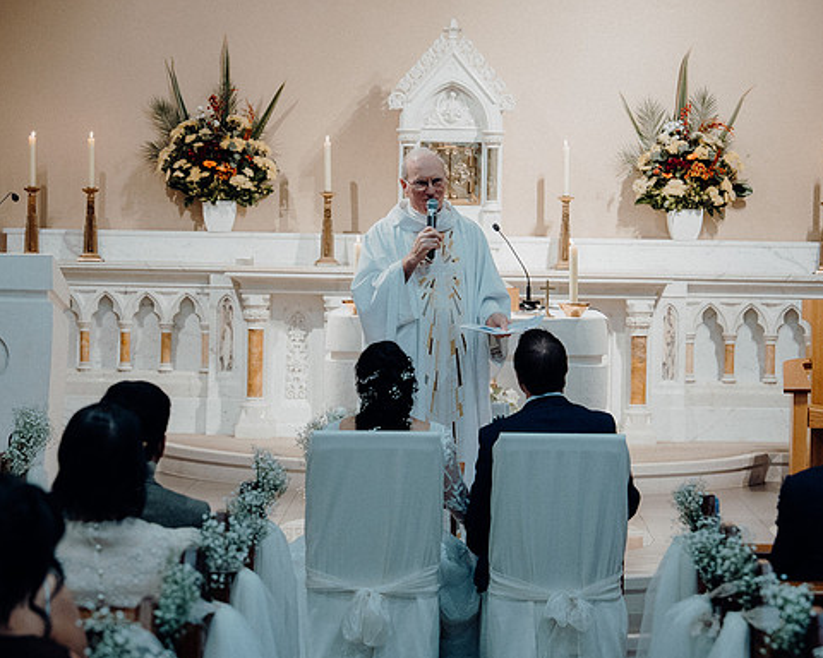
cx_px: 441
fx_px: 2899
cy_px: 330
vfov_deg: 13.0
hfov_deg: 16.2
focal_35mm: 119
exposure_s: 1/160
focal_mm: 70
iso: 1000
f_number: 3.5
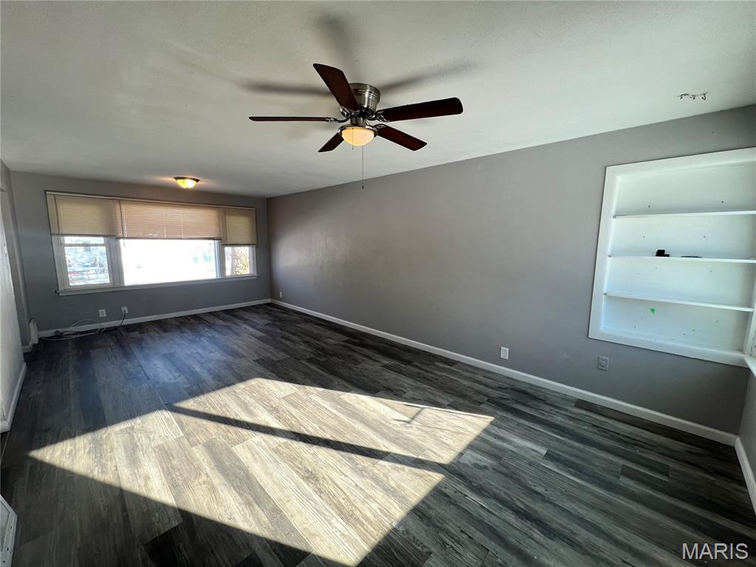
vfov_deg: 89.9
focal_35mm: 13
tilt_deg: -8.4
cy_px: 284
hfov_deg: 106.2
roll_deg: -0.4
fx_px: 284
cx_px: 378
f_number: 1.8
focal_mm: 1.57
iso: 64
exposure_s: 1/120
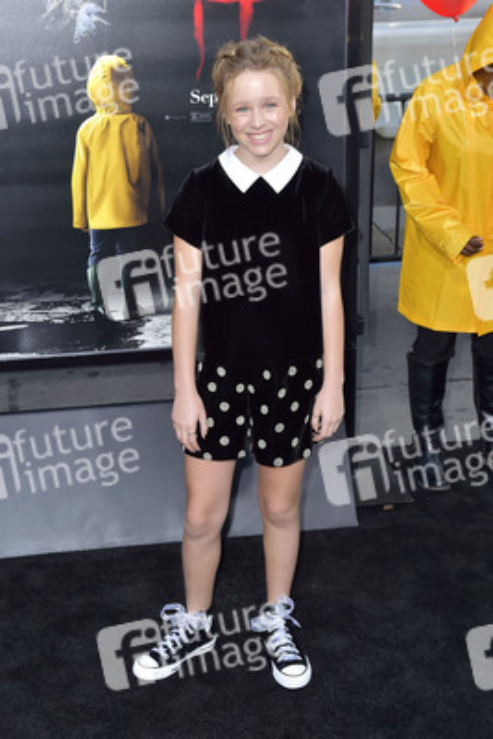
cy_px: 370
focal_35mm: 55
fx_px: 1129
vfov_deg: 36.2
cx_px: 246
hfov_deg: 24.6
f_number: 6.3
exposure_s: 1/250
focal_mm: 55
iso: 640
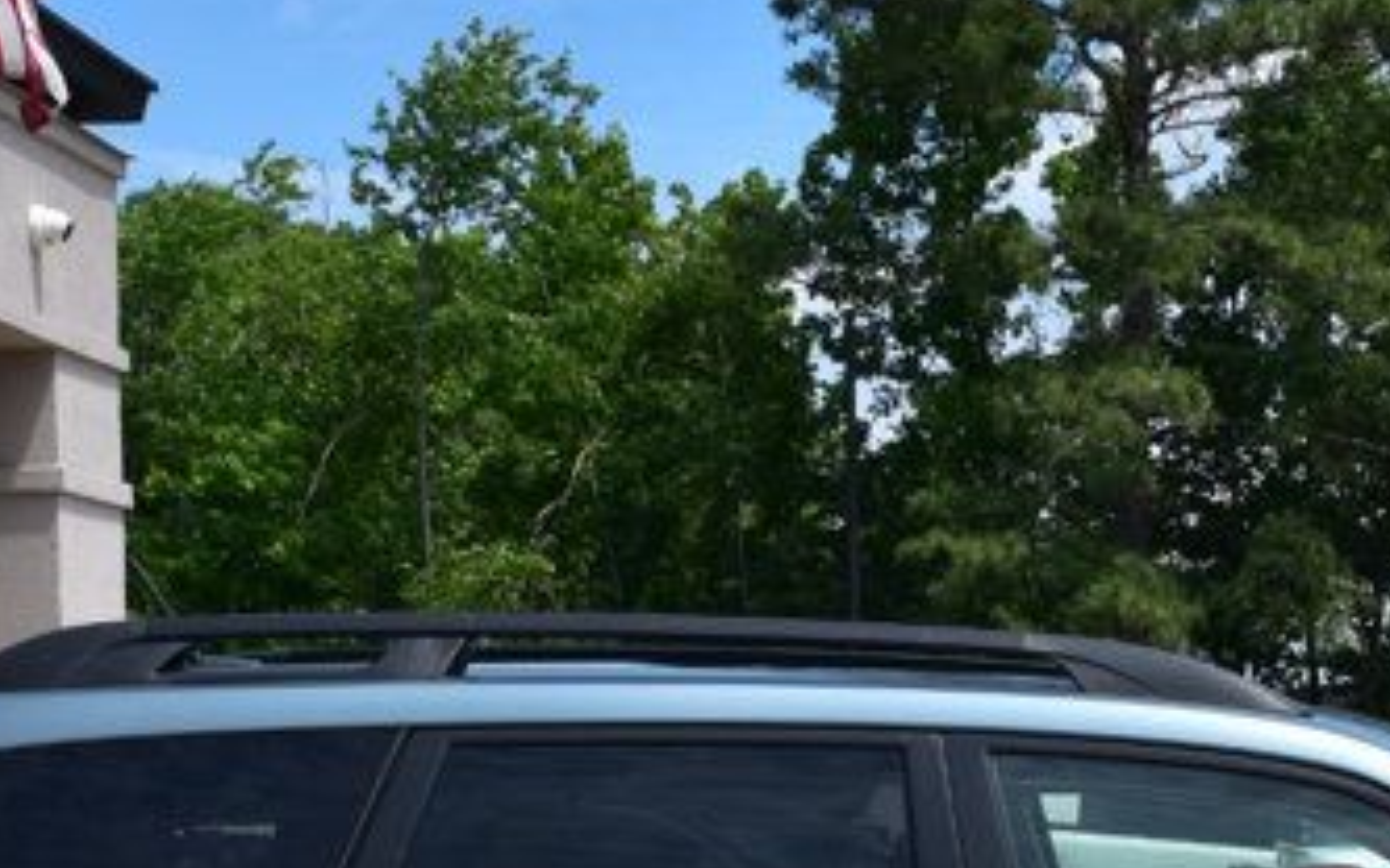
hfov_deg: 17.6
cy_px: 926
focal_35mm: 118
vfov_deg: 11.0
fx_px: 4453
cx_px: 1085
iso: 250
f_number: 11
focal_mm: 25
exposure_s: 1/500
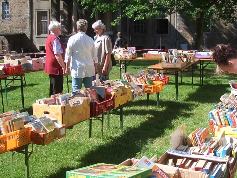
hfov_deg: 36.1
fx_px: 363
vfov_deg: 27.5
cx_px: 137
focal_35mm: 53
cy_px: 85
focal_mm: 5.8
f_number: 4.3
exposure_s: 1/320
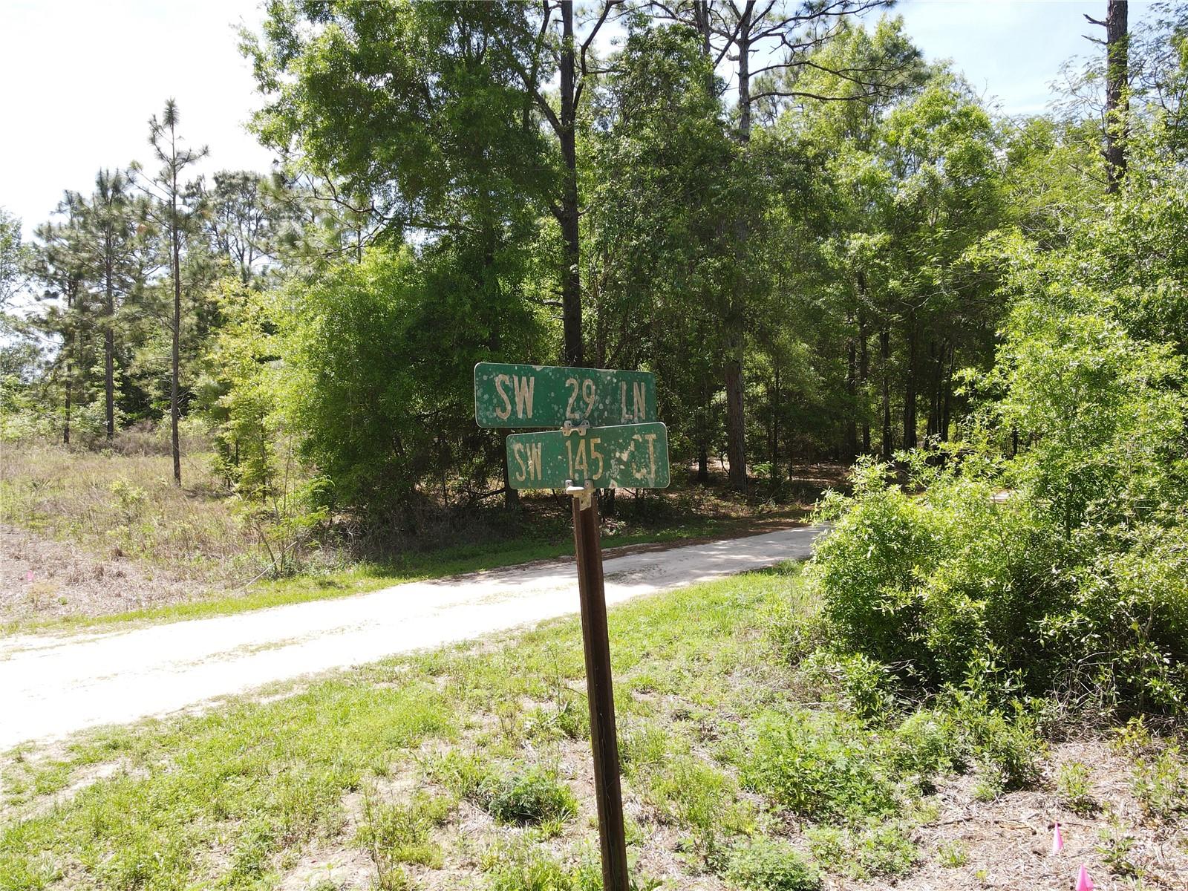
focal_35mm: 24
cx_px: 594
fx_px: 824
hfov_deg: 71.6
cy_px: 446
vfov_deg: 56.8
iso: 100
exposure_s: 1/200
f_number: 2.8
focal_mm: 4.5
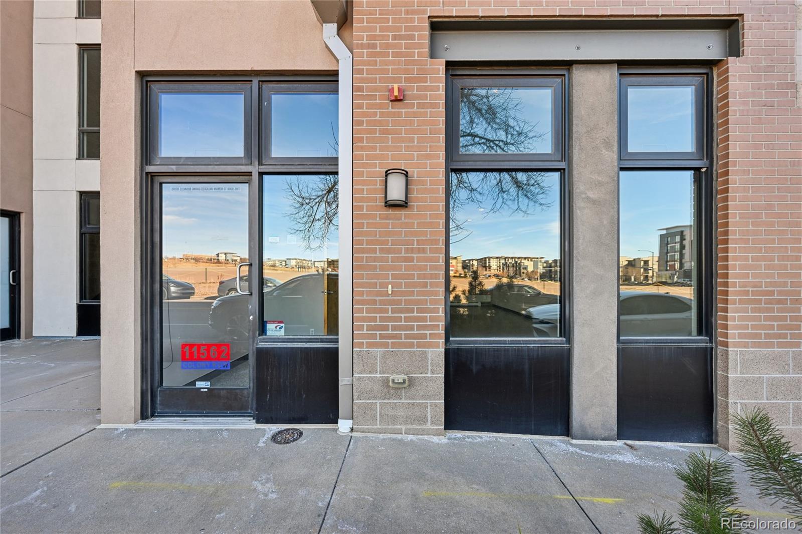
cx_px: 401
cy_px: 267
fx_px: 312
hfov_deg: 104.3
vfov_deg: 81.2
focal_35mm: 14
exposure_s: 1/15
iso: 110
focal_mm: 14
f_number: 10
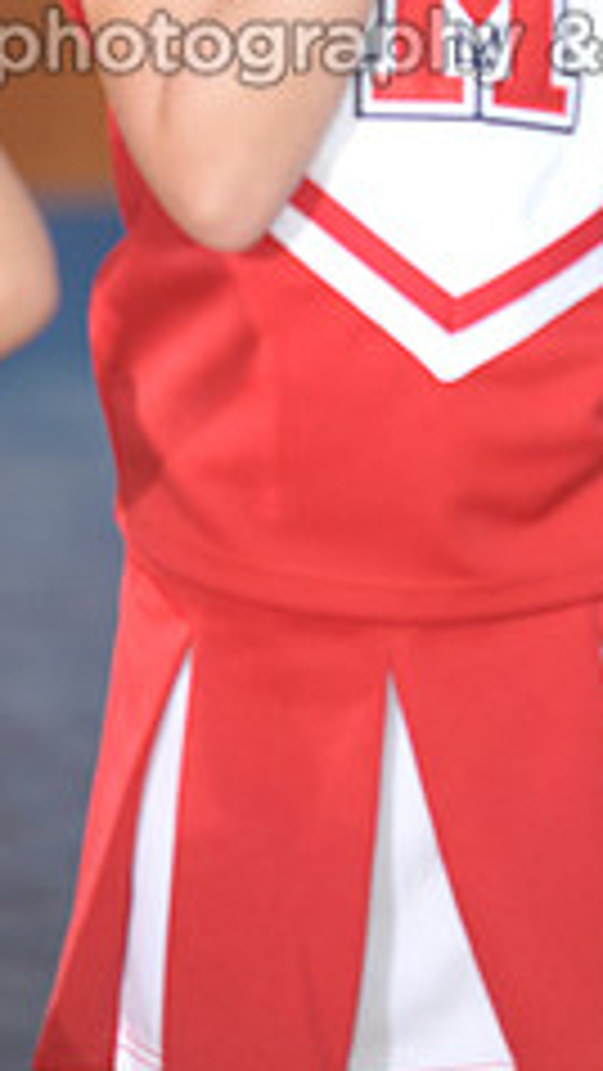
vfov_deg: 4.2
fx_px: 14515
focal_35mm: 511
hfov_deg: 2.4
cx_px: 567
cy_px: -171
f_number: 2.8
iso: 500
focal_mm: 200
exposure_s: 1/100
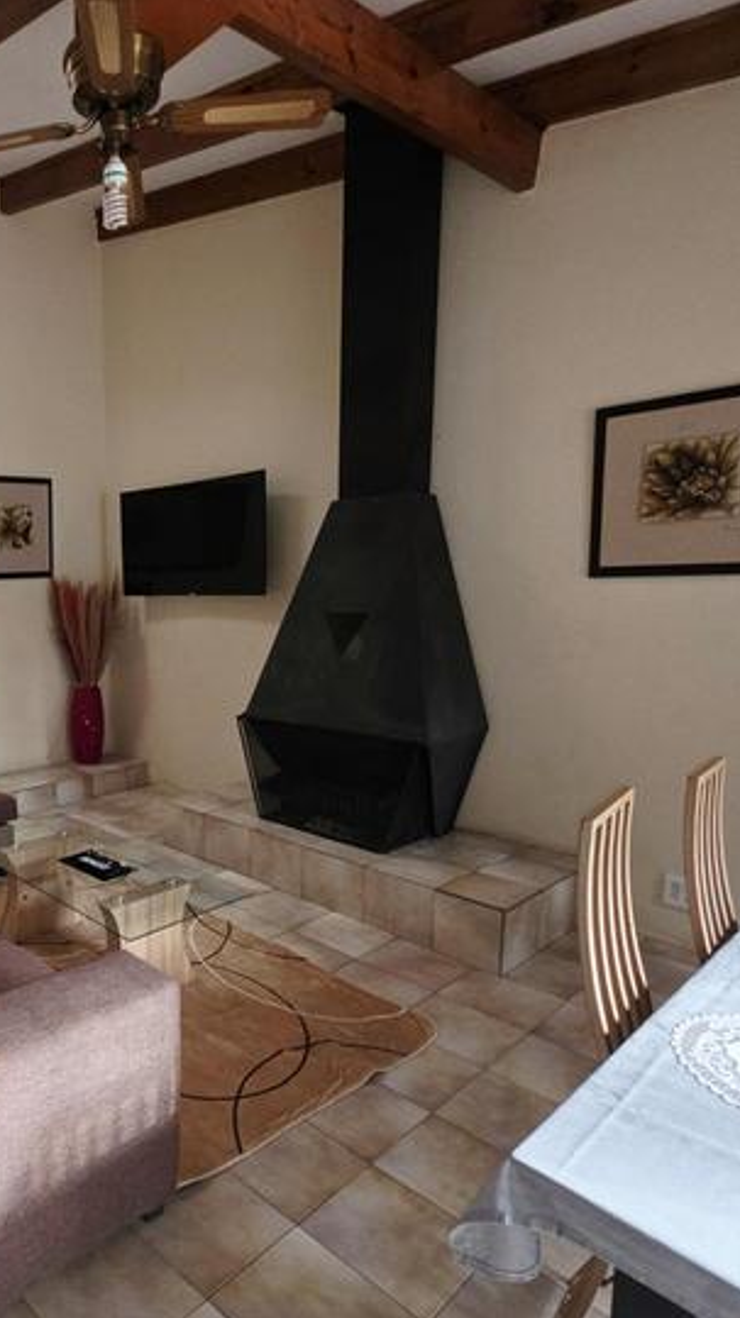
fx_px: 734
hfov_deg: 47.0
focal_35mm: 21
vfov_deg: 83.8
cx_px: 46
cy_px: 688
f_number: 1.9
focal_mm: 2.2
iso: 100
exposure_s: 1/50
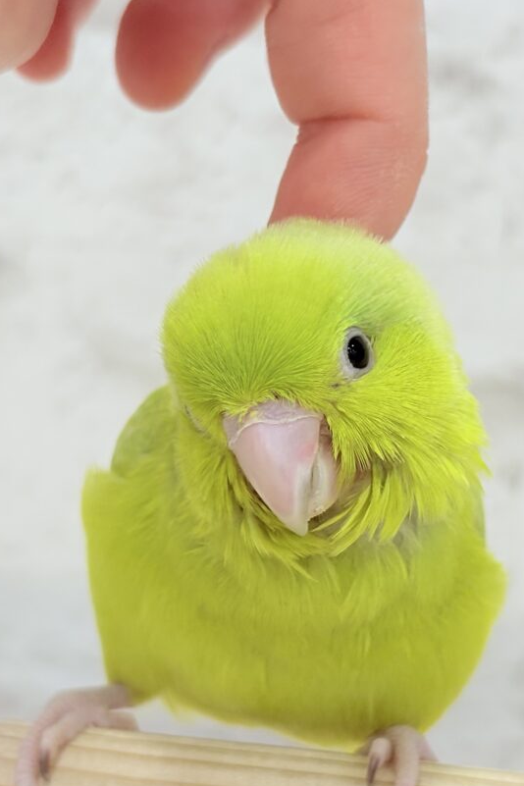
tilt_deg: -6.2
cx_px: 360
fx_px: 1768
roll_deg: -0.7
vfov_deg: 25.1
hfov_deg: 16.8
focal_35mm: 81
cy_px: 393
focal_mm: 5.96
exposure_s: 1/100
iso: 64
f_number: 1.6
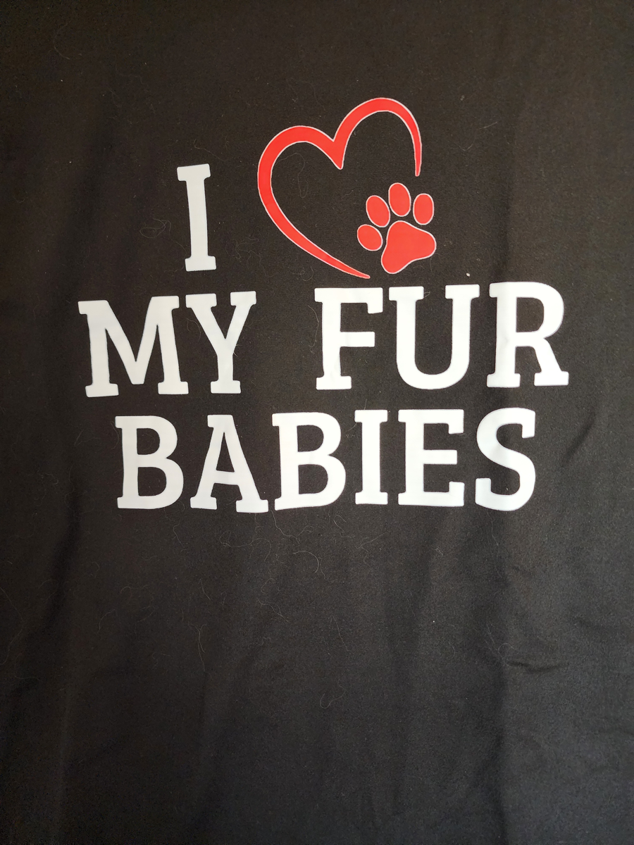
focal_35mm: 23
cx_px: 317
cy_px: 422
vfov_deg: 73.9
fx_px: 562
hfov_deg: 58.9
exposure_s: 1/60
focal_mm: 6.4
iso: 640
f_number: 1.8
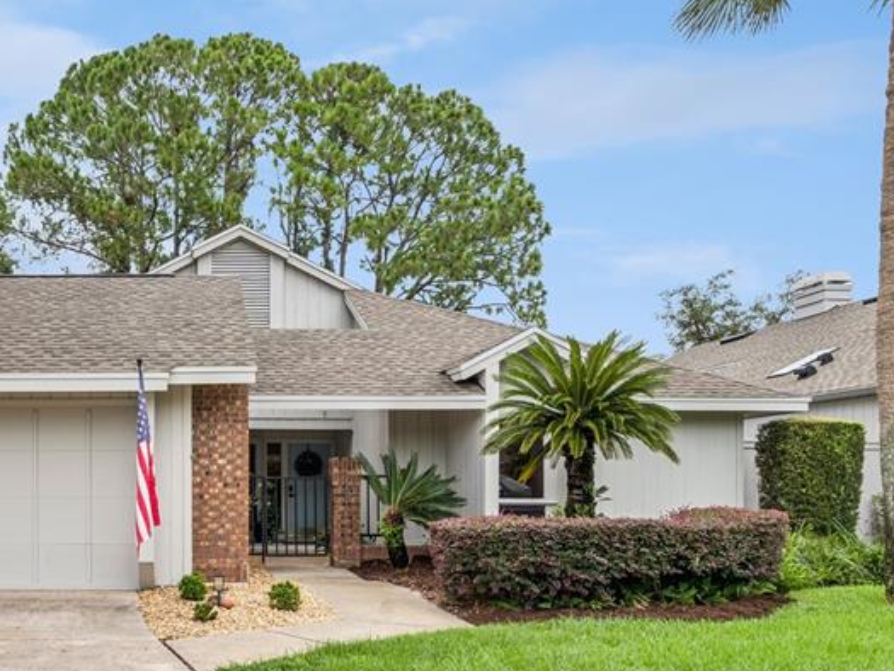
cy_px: 485
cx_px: 245
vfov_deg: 45.5
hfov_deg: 57.5
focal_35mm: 30
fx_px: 775
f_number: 18
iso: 125
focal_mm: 16
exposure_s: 1/40
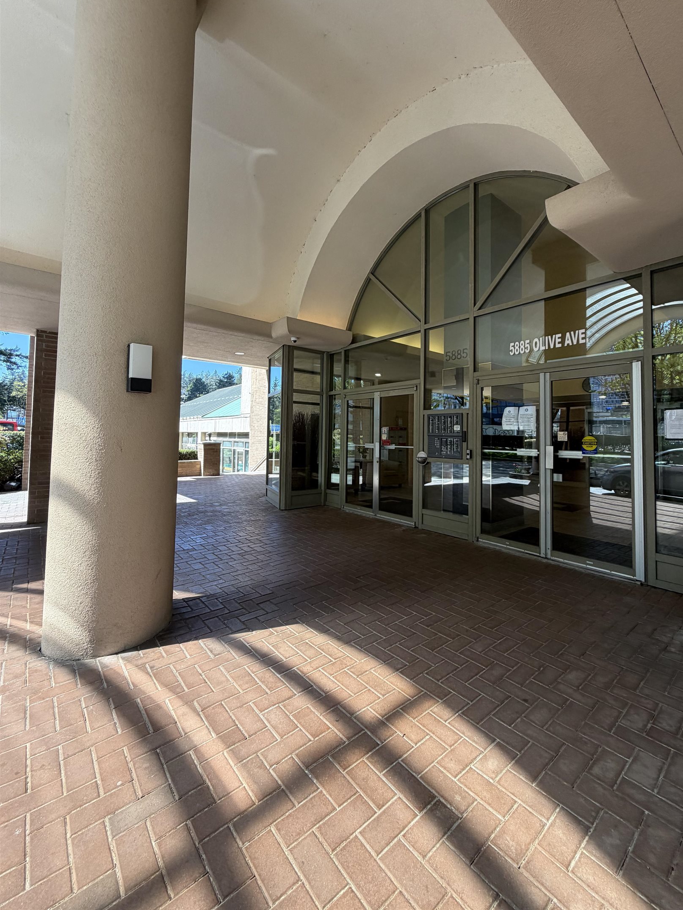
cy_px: 423
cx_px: 365
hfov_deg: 81.6
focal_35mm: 15
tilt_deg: +5.0
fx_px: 395
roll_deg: -2.4
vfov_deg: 98.0
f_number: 2.2
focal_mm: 2.22
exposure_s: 1/177
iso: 64
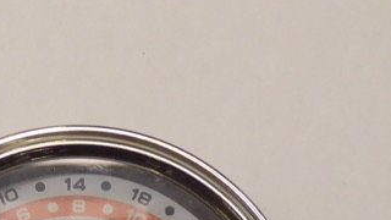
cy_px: 362
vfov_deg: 6.5
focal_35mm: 184
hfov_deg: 11.7
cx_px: 89
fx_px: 1908
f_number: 4.2
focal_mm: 10.3
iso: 400
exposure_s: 1/60
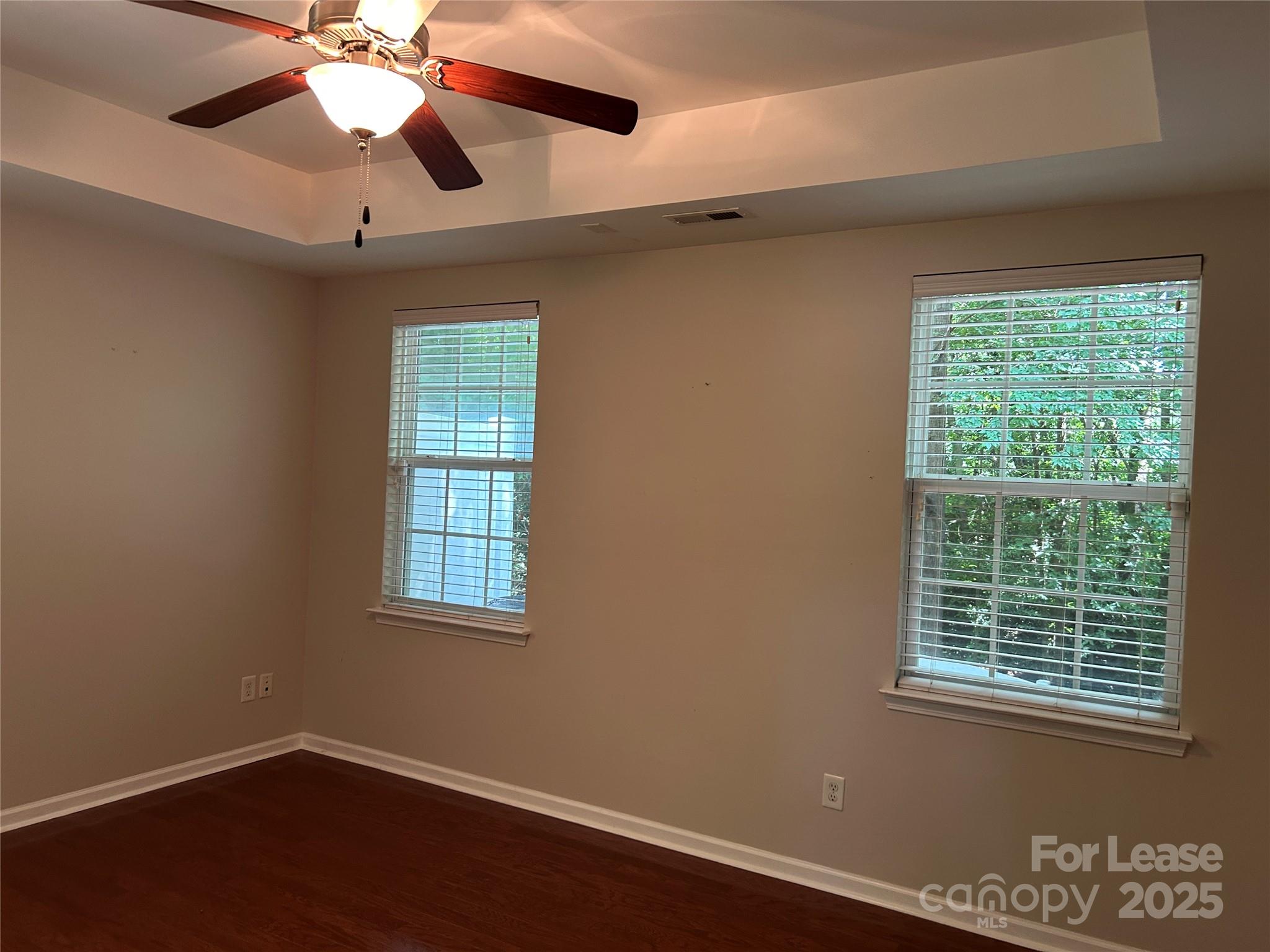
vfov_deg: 53.1
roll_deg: -2.2
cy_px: 476
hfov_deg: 67.3
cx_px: 635
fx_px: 954
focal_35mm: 26
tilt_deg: +0.5
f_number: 1.5
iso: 160
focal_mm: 5.7
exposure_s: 1/60
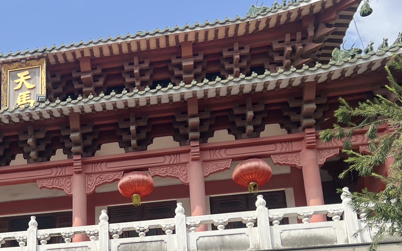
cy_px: 288
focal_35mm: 57
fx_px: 624
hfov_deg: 33.8
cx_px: 41
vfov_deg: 21.4
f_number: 1.5
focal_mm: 5.7
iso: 50
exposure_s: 1/2208
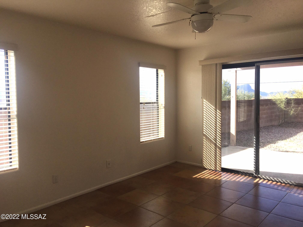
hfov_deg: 61.7
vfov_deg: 48.2
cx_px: 152
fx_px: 254
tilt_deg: -3.3
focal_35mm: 29
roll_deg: +0.5
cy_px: 114
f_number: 2.2
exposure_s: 1/845
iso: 25
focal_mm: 4.15
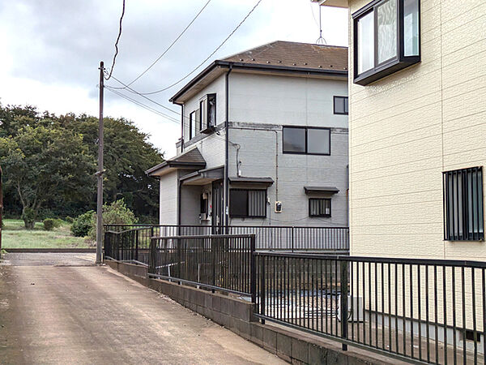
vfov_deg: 28.6
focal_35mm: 51
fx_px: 716
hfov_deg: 37.5
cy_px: 182
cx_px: 243
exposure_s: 1/5714
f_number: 1.89
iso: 42
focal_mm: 5.43
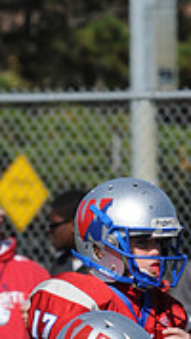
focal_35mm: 1532
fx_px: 13807
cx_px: 37
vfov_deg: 1.4
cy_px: 522
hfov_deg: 0.8
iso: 200
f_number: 11
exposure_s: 1/500
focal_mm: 300
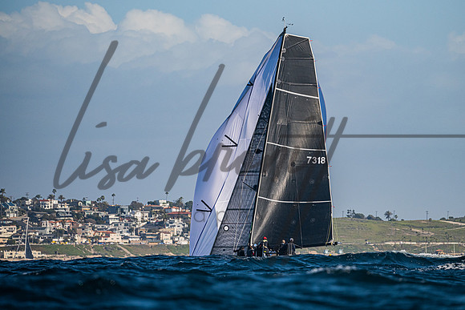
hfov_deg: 5.2
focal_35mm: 399
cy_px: 119
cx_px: 287
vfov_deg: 3.5
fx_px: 5150
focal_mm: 320
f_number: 6.3
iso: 320
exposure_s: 1/5000
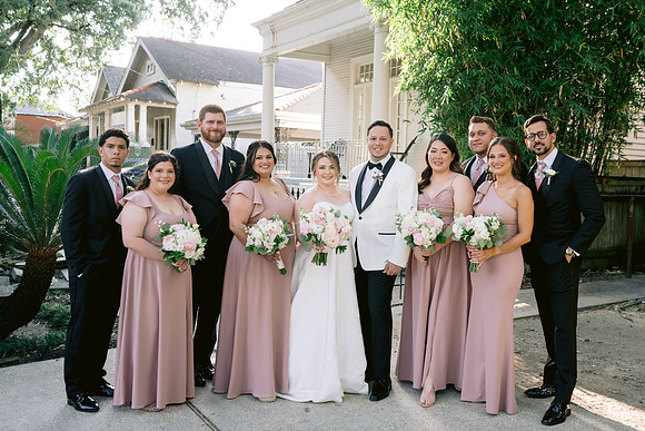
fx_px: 669
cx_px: 344
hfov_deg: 51.4
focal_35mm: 37
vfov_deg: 35.7
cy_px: 201
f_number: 4
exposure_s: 1/250
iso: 400
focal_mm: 35
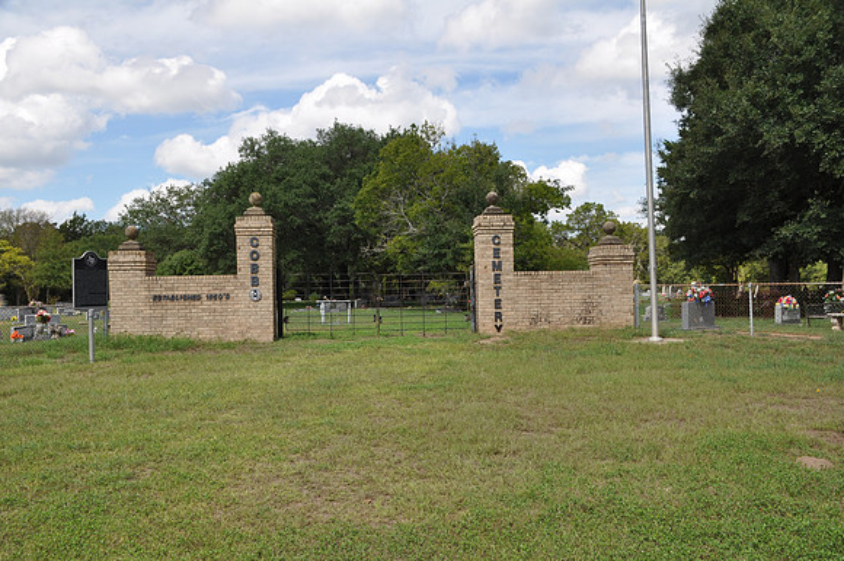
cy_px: 280
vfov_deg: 39.9
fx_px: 773
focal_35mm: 33
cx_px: 422
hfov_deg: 57.3
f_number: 11
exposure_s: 1/125
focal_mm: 22
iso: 200
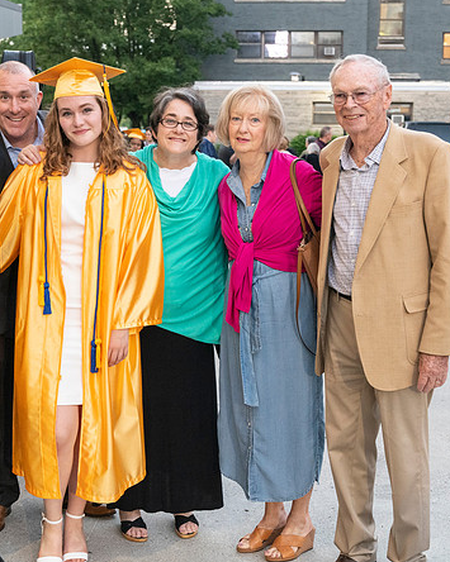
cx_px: 223
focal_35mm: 62
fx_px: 1033
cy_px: 256
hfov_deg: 24.6
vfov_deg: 30.5
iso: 2000
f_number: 4
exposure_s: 1/50
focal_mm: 40
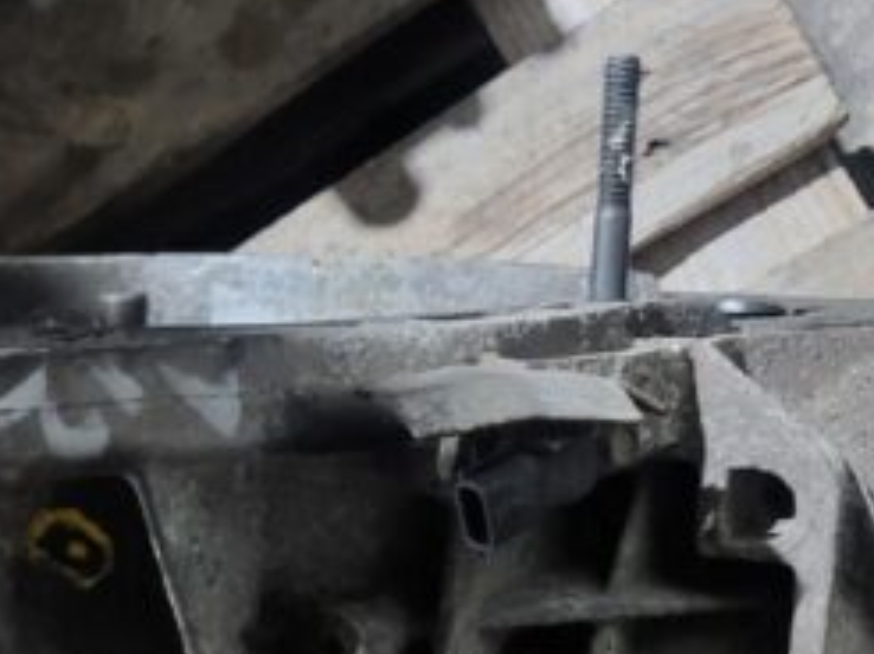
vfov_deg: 22.3
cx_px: 242
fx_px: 1539
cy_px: 768
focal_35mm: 61
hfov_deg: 31.3
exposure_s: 1/25
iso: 1600
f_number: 1.8
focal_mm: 5.23
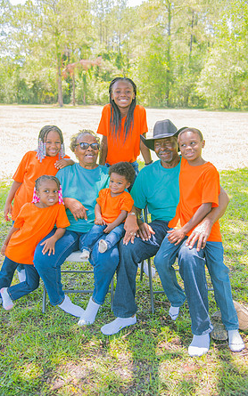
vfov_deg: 54.0
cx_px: 117
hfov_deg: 35.3
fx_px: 389
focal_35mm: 36
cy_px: 197
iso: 250
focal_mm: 35
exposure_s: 1/125
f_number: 4
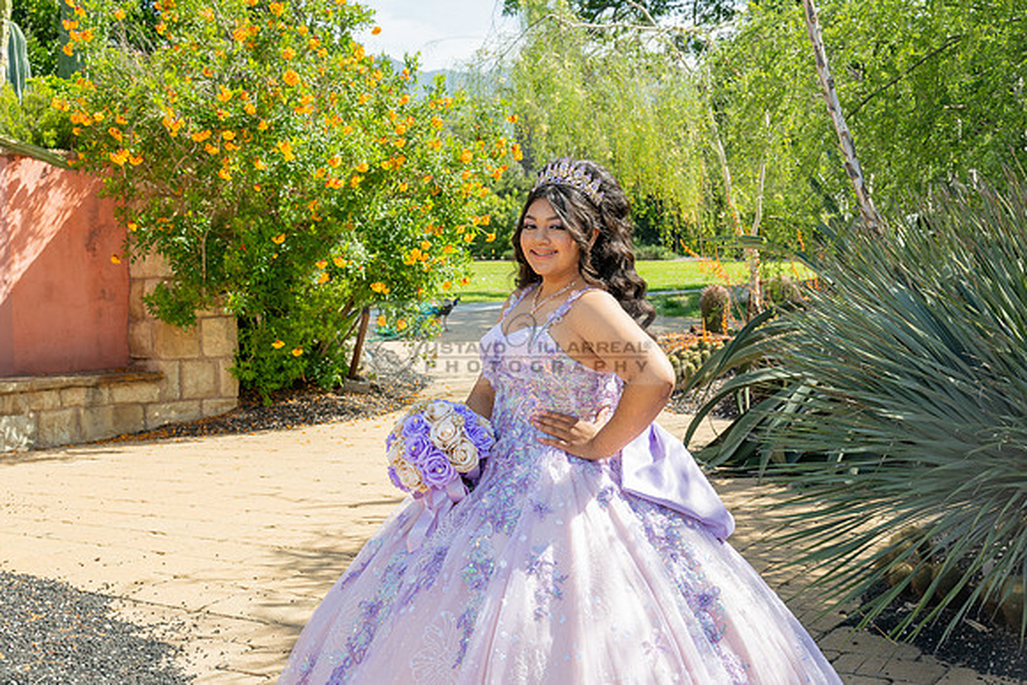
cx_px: 514
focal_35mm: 54
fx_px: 1541
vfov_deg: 25.1
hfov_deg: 36.9
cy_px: 342
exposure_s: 1/200
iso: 200
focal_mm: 54
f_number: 10
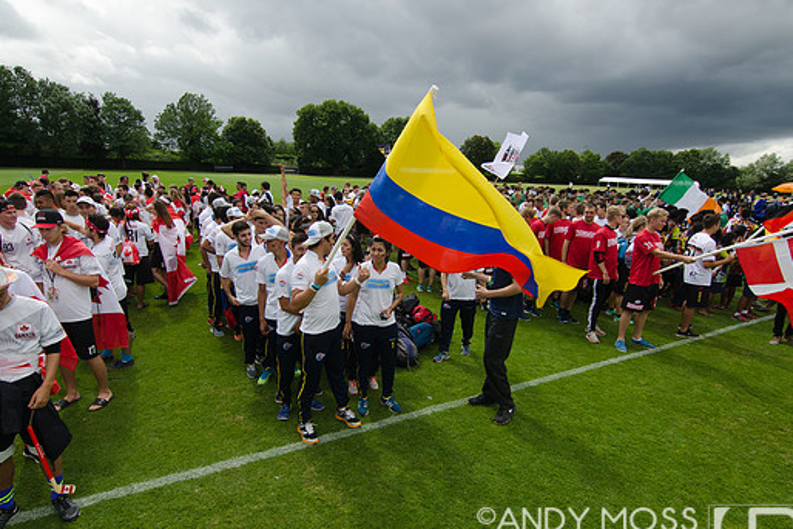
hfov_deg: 88.2
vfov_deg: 65.7
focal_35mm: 19
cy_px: 287
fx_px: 409
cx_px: 378
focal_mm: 11
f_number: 7.1
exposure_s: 1/250
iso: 100
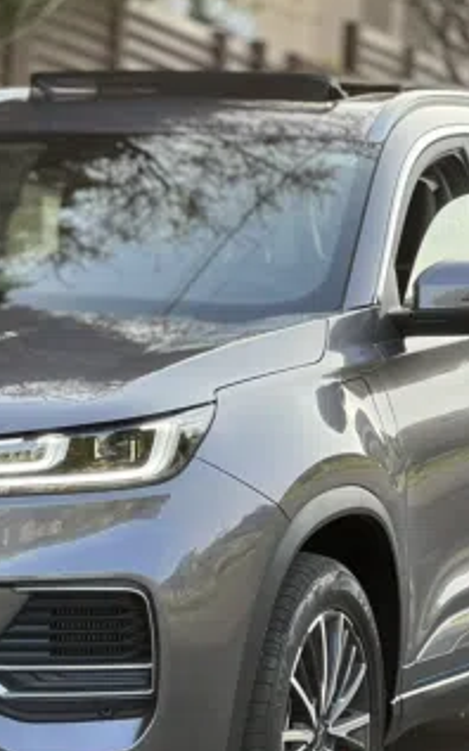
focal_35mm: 165
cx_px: 95
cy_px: 538
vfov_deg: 12.7
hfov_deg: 7.9
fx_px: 3376
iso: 40
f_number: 2.8
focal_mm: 9
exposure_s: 1/121
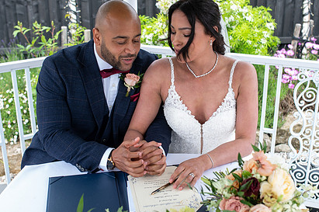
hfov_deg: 38.9
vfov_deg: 26.4
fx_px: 451
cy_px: 100
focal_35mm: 51
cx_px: 169
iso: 125
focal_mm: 35
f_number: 4
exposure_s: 1/160
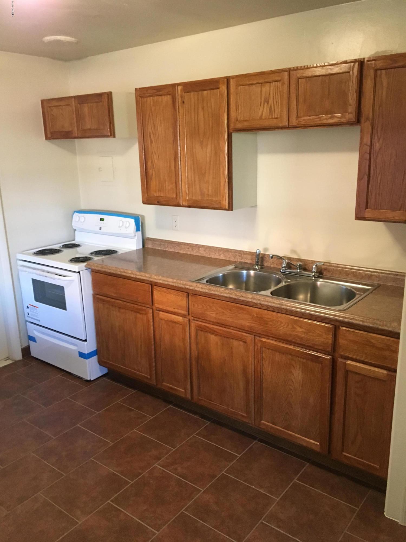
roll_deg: +2.3
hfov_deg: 48.2
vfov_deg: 61.7
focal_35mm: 29
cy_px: 271
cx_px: 203
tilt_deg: -15.9
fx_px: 454
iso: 160
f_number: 2.2
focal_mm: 4.15
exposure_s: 1/30
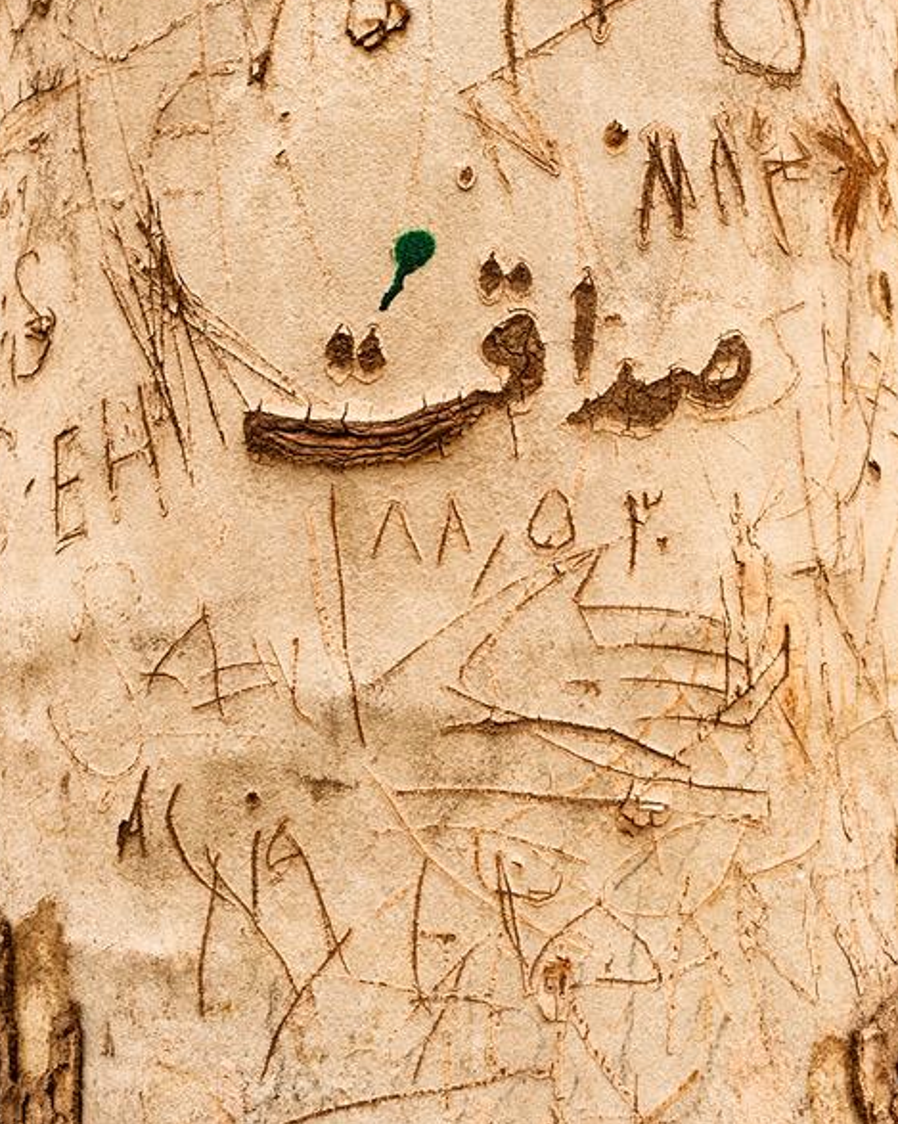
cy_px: 412
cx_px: 425
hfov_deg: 25.4
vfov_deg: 31.3
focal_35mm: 60
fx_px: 1995
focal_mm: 50
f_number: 10
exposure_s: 1/100
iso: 500
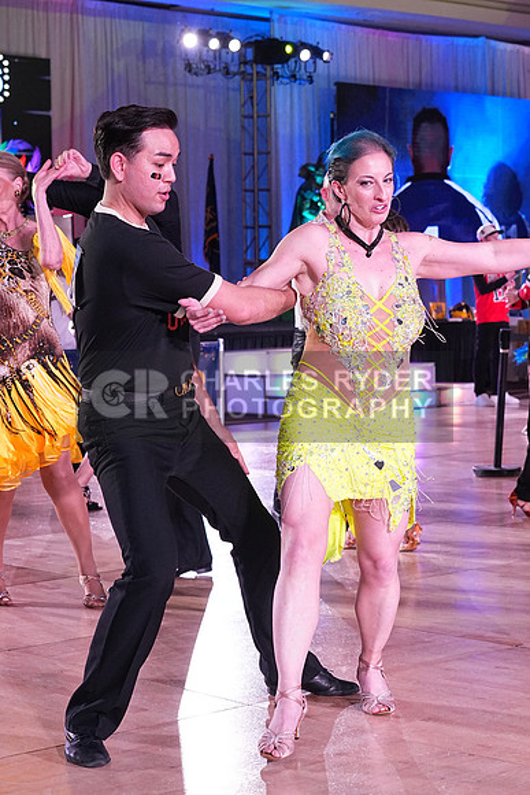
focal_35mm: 78
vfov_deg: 26.0
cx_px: 265
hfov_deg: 17.5
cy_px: 398
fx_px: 1721
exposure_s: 1/320
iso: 2500
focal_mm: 52
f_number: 5.6
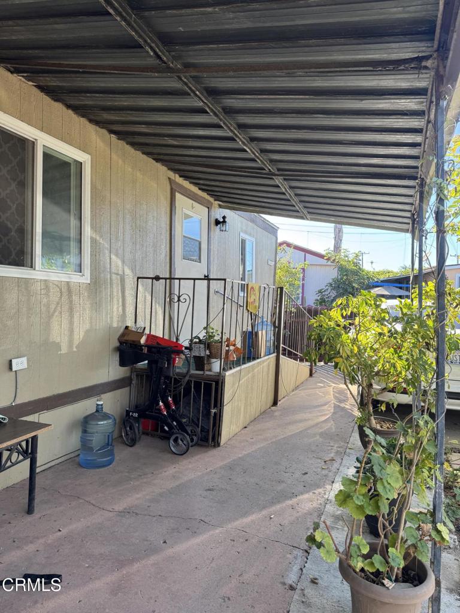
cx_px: 230
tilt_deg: +0.4
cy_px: 306
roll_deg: -1.3
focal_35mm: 24
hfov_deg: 56.8
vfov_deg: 71.6
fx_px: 425
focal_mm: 6.76
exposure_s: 1/328
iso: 80
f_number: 1.78
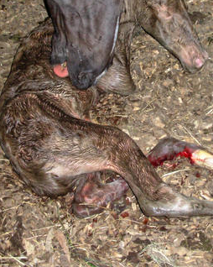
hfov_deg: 18.5
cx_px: 127
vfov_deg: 22.9
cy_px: 76
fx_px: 655
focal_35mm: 83
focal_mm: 7.5
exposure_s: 1/80.6
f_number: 3.1
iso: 126
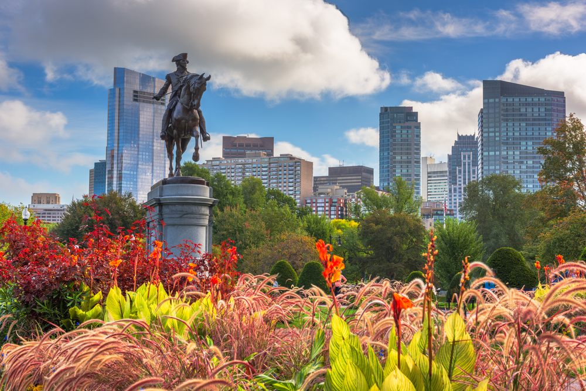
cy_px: 196
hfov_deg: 33.4
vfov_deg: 22.6
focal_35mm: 60
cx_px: 293
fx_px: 977
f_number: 11
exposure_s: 1/15
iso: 64
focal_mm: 60
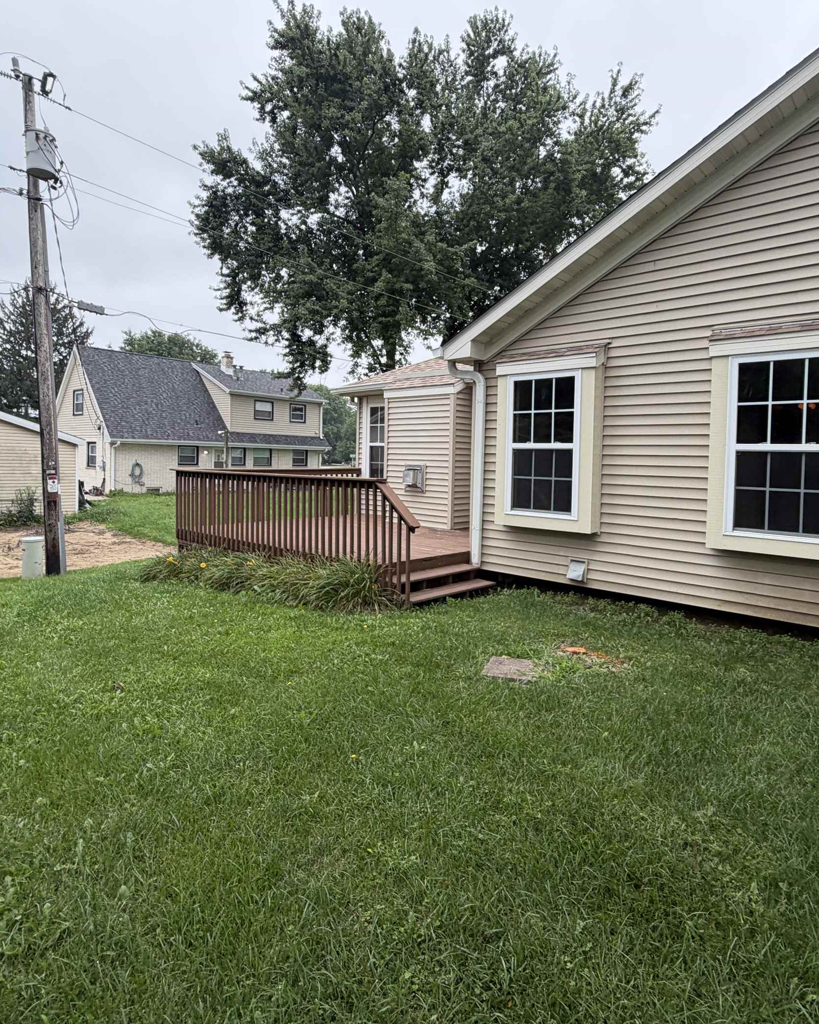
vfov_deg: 80.2
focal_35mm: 20
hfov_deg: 67.9
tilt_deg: -0.2
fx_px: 606
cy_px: 473
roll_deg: -1.3
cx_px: 458
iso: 64
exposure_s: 1/121
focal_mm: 2.22
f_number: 2.2
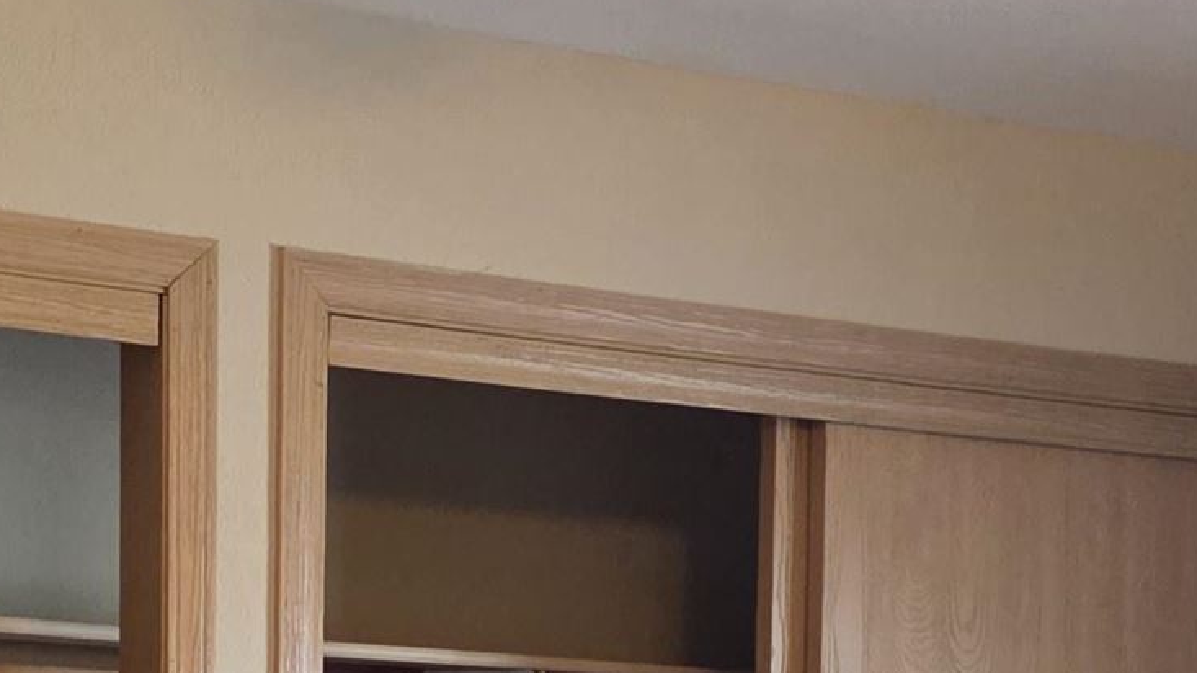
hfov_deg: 20.4
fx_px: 3332
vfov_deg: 11.1
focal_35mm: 105
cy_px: 998
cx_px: 632
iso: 640
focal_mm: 6.3
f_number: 1.7
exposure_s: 1/120
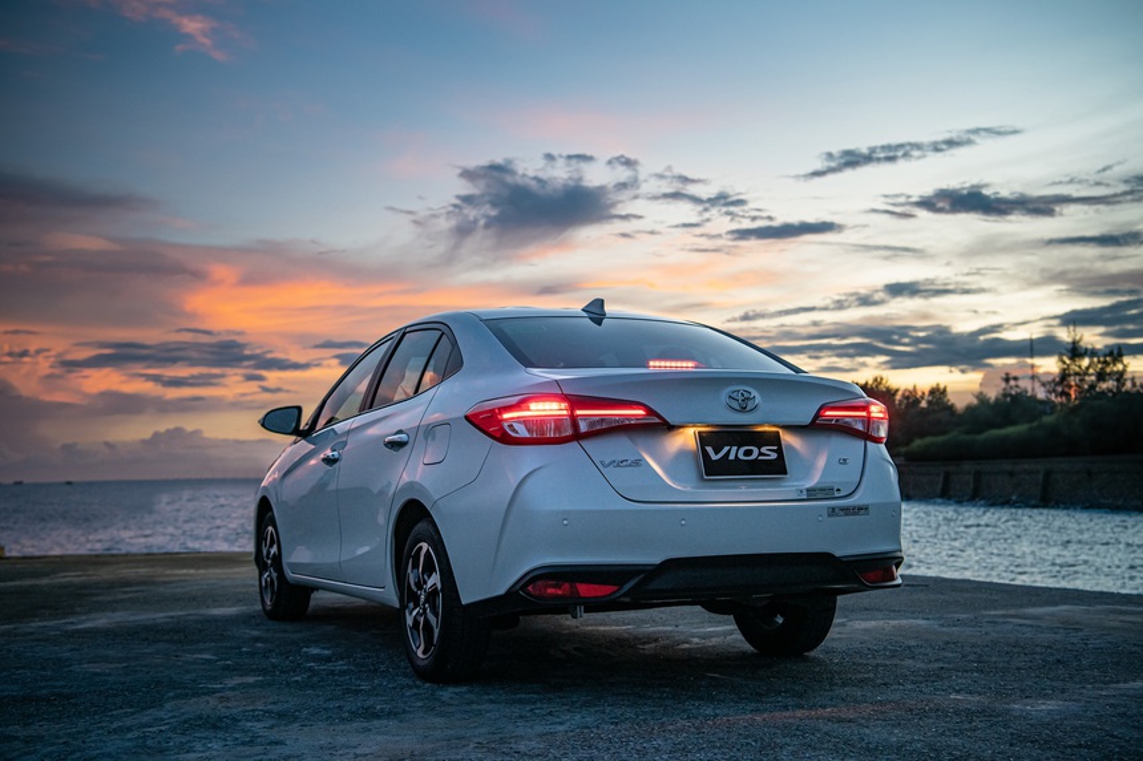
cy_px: 380
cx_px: 572
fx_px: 1428
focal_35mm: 45
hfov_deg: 43.6
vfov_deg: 29.9
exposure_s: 1/50
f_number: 4
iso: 1250
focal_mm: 45
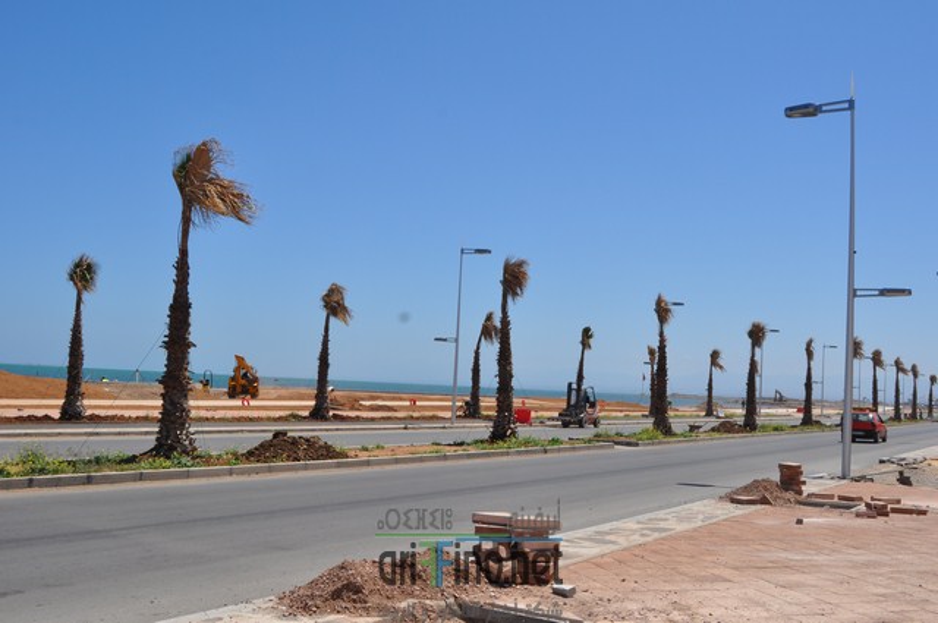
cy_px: 312
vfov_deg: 34.1
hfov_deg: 49.6
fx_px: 1015
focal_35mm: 39
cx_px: 469
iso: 200
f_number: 11
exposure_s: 1/500
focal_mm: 26
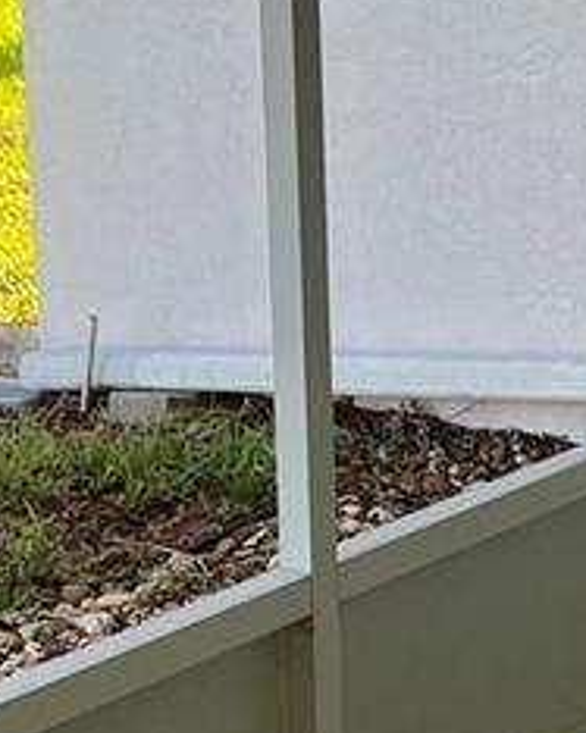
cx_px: 432
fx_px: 2820
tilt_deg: -11.5
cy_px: 254
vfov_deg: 14.8
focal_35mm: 130
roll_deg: +1.7
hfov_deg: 11.8
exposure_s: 1/127
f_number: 1.6
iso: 32
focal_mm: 5.1
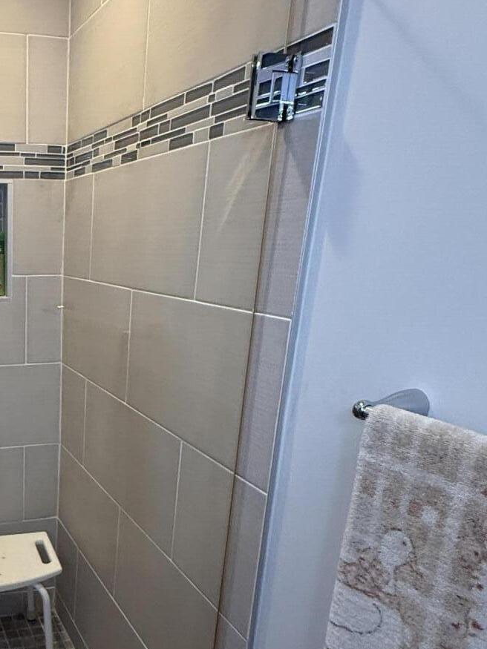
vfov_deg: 56.0
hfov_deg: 39.4
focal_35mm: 32
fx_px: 600
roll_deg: +1.0
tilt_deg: -16.1
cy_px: 417
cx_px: 10
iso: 320
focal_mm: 2.22
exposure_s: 1/120
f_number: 2.2
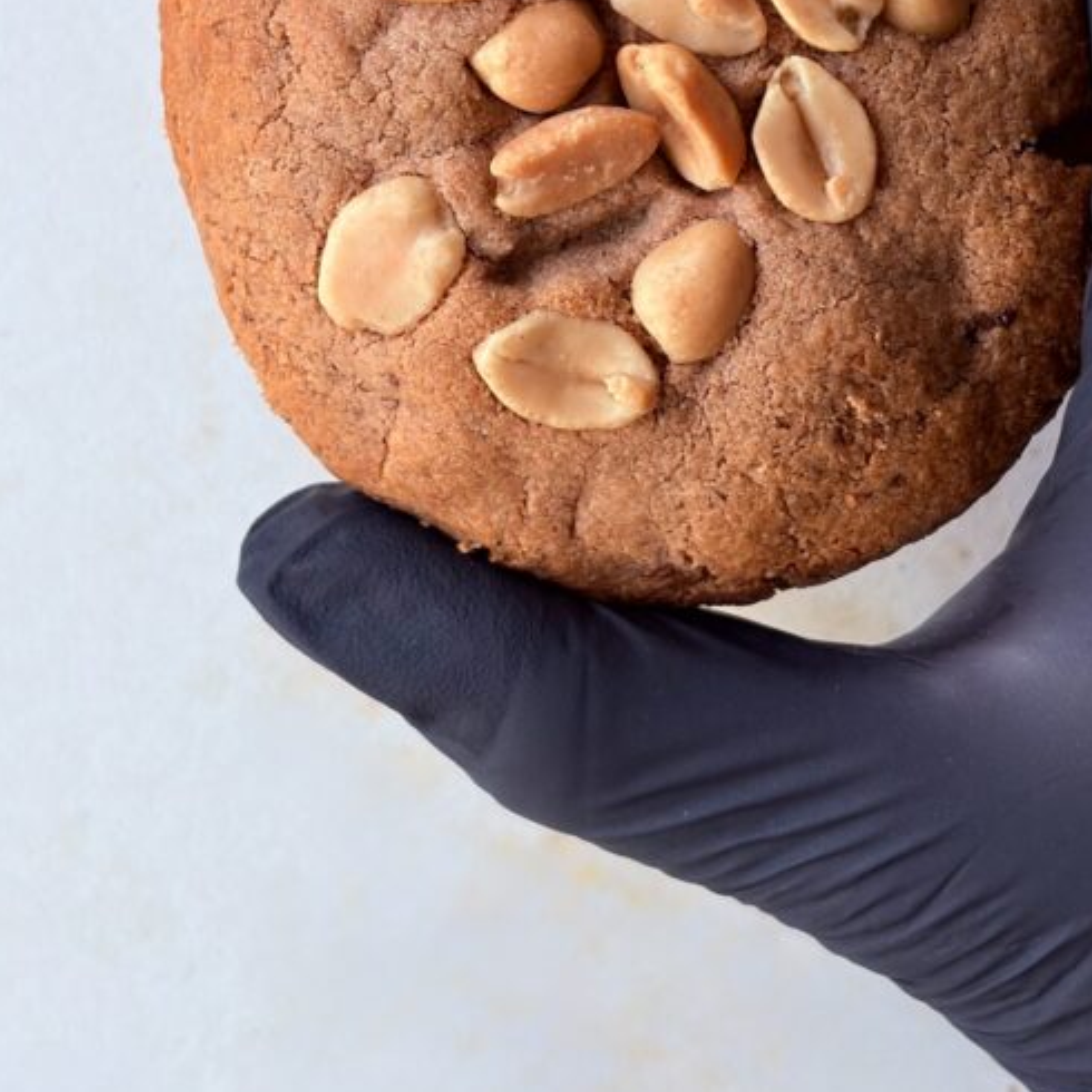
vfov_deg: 17.8
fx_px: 3426
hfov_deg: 18.1
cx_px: 666
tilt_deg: -88.0
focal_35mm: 96
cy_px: 87
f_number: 1.6
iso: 50
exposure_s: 1/90
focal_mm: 5.96
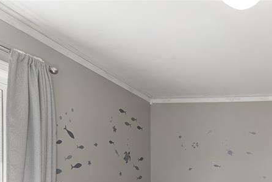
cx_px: 264
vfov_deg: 30.1
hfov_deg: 43.4
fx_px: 295
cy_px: 208
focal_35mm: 39
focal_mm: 17
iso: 320
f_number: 9
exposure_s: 1/8
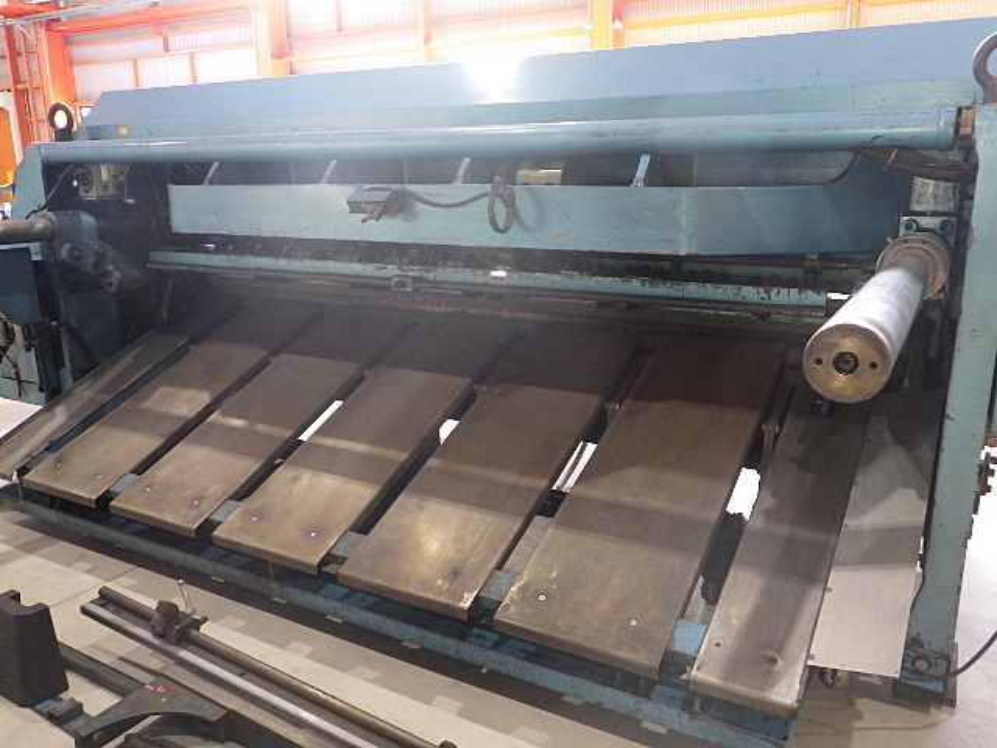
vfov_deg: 49.7
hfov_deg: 63.4
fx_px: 806
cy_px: 374
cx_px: 498
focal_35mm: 28
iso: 800
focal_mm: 5
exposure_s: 1/45
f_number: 3.5
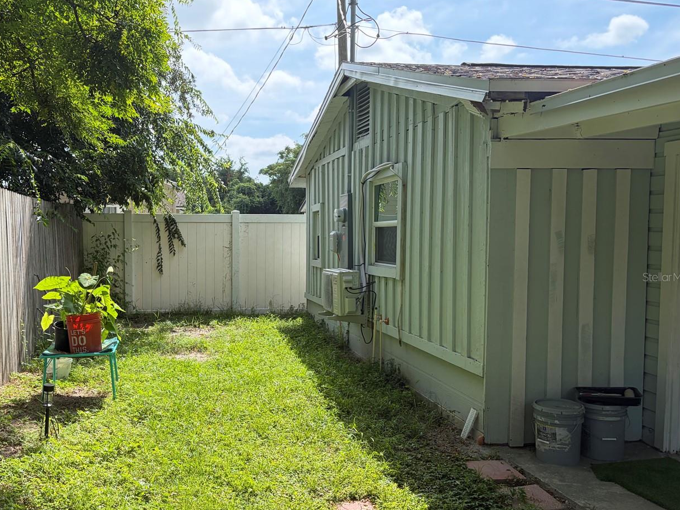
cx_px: 251
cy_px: 277
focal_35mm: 34
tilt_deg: -3.2
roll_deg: +0.0
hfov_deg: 53.3
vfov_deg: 41.8
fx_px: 668
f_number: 1.6
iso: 64
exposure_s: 1/1517
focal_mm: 5.96
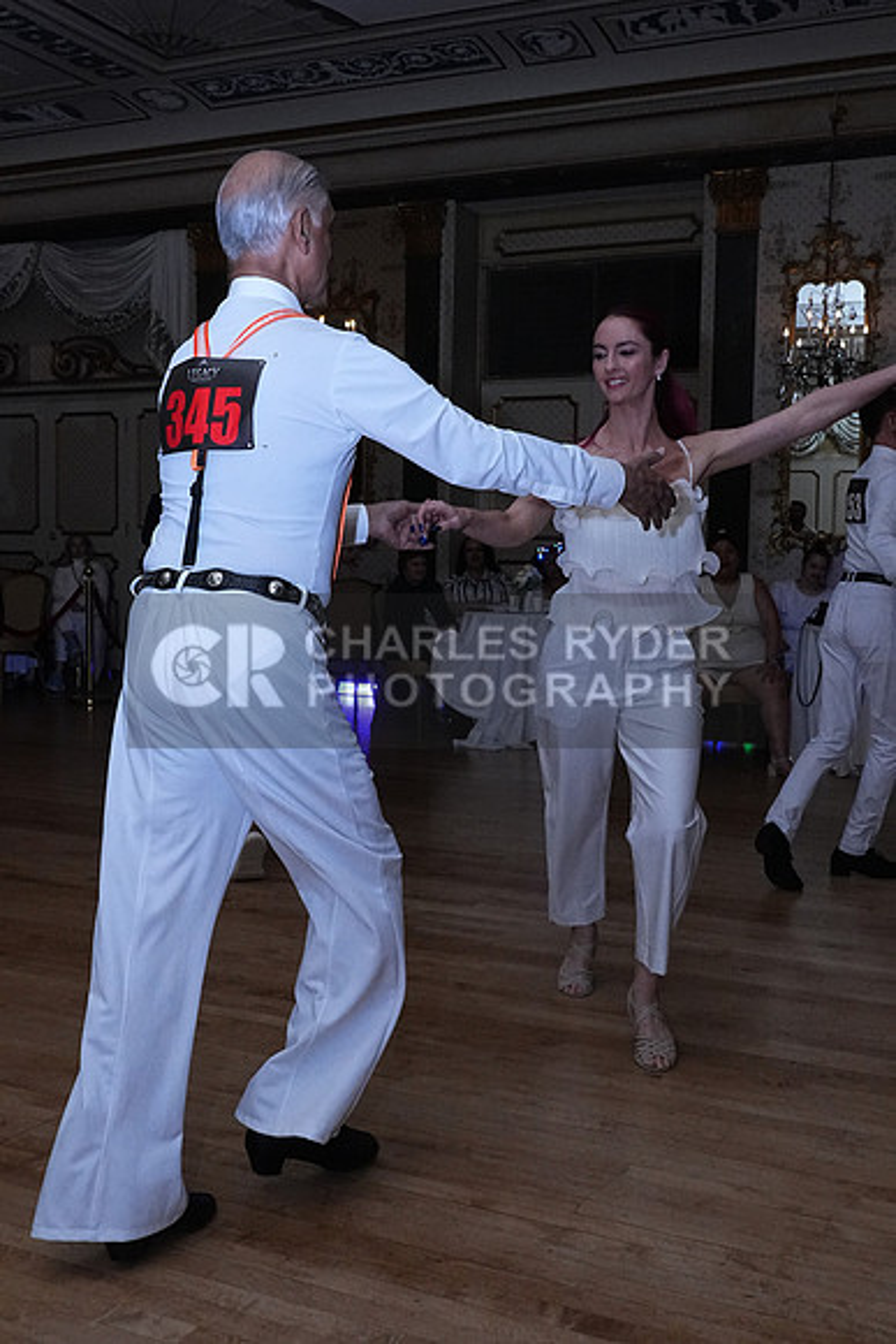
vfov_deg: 53.1
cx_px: 448
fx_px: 1343
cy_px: 672
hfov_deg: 36.9
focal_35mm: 36
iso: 5000
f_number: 9
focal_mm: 24
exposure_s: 1/200
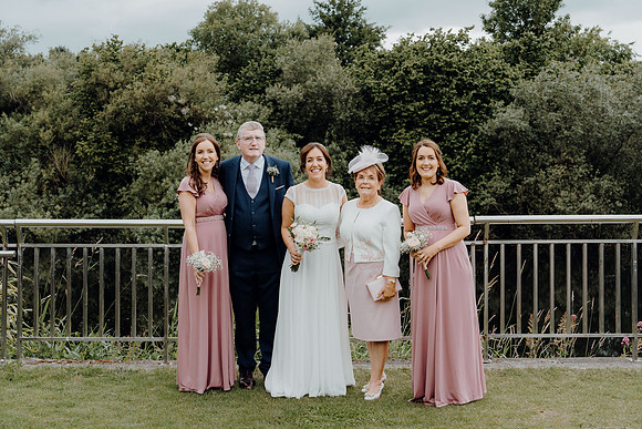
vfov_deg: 27.0
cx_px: 321
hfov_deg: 39.6
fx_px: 892
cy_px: 214
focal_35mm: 50
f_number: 5.6
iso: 320
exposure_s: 1/250
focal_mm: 50
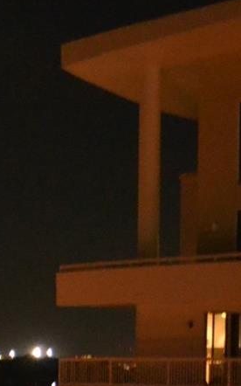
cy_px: 443
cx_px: -415
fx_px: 1630
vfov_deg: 13.2
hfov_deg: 7.6
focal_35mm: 155
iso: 3200
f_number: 4.2
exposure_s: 1/15
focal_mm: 28
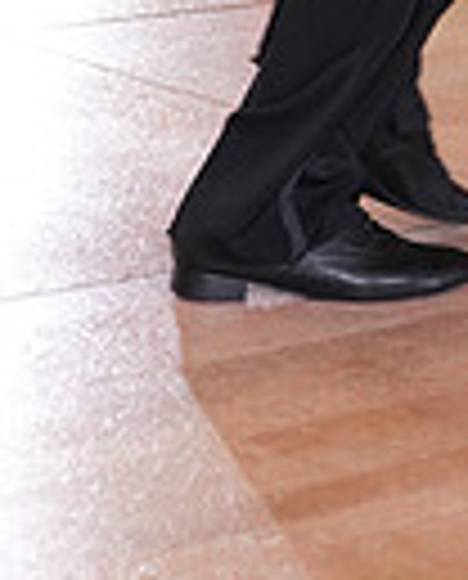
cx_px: 830
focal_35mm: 164
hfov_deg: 9.1
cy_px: -598
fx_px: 2826
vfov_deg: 10.7
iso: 1600
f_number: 4
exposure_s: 1/320
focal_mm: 39
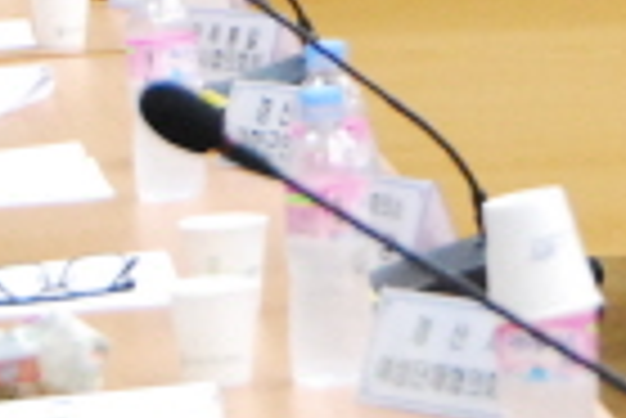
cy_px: -443
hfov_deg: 5.7
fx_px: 6301
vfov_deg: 3.8
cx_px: 649
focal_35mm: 362
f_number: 5.6
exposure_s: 1/80
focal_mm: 48
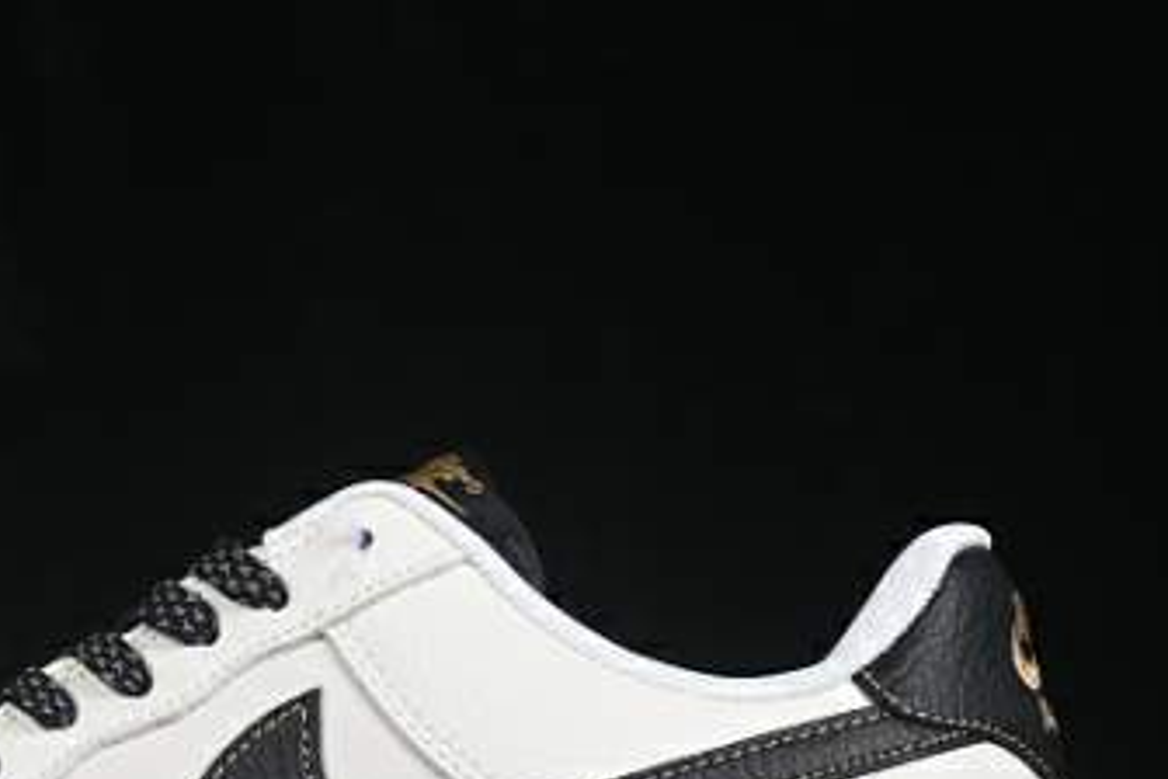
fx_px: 5288
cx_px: 229
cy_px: 727
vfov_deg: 8.4
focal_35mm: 163
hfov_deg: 12.5
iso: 160
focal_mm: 50
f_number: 8
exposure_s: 1/80
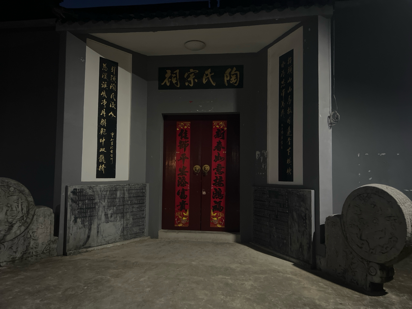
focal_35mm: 26
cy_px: 154
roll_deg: -0.3
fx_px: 309
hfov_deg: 67.3
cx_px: 206
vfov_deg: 53.1
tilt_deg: +3.9
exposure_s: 1/15
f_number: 1.5
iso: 1250
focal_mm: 5.7
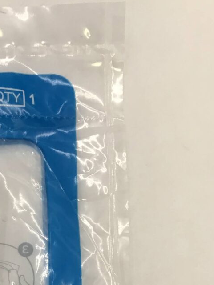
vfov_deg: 27.1
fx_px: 553
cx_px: -24
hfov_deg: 20.8
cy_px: 295
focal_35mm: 67
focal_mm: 3.99
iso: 20
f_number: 1.8
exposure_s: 1/30
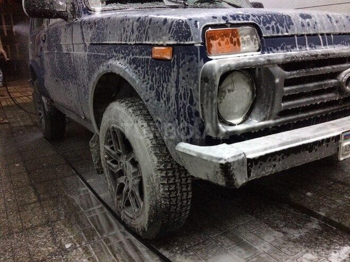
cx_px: 175
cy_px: 131
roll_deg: +2.4
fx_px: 293
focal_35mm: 29
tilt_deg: -18.2
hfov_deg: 61.7
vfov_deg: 48.2
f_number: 2.2
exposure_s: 1/17
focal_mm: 4.15
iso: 320
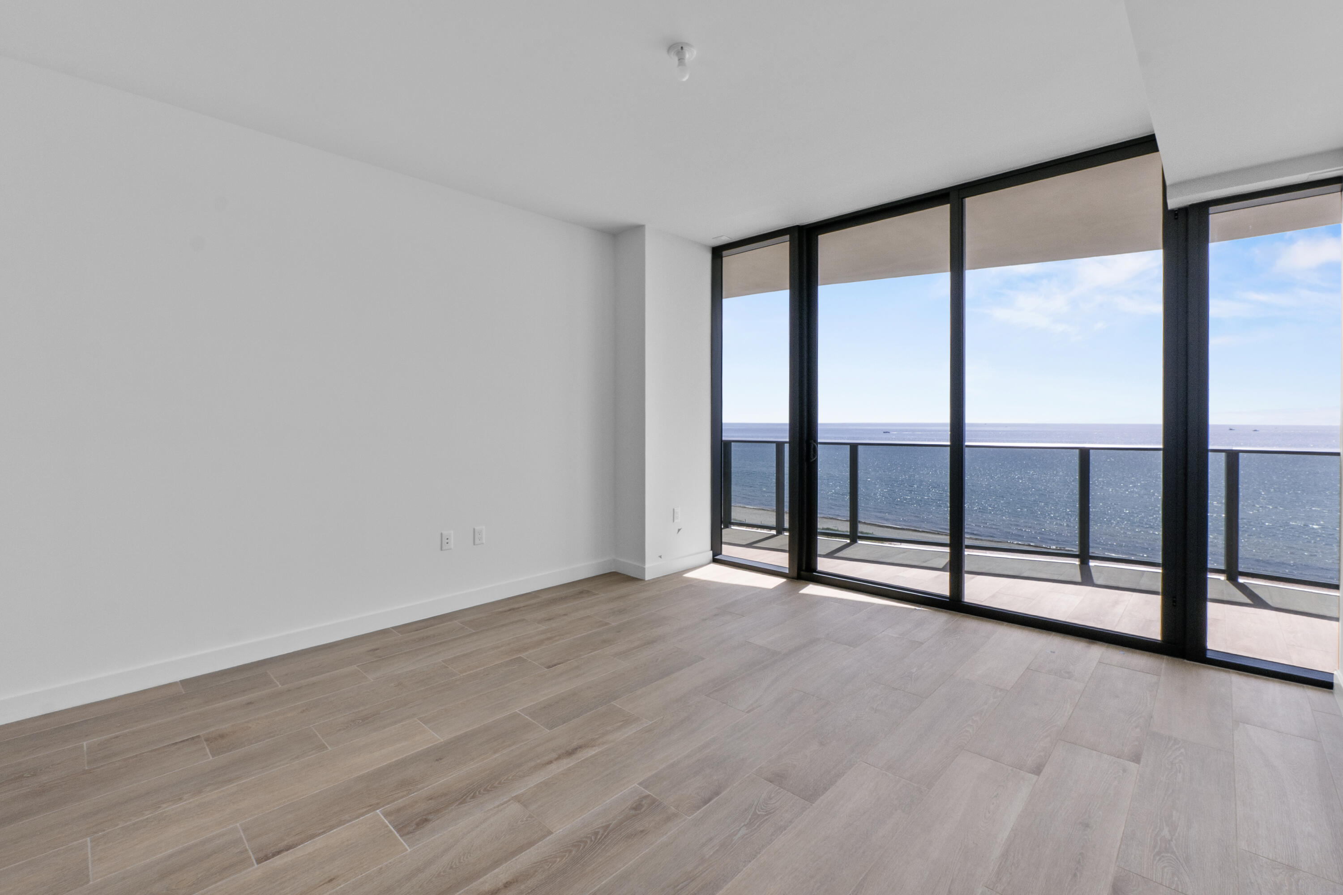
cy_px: 448
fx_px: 560
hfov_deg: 100.4
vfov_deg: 77.3
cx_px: 672
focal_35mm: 15
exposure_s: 1/3
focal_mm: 10
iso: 400
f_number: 11
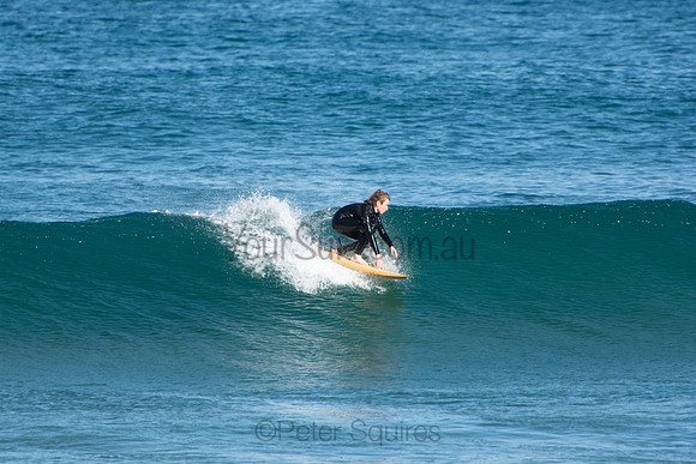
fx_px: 11602
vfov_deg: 2.3
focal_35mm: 600
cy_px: 232
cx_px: 348
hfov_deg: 3.4
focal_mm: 400
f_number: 5.6
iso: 360
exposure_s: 1/1250
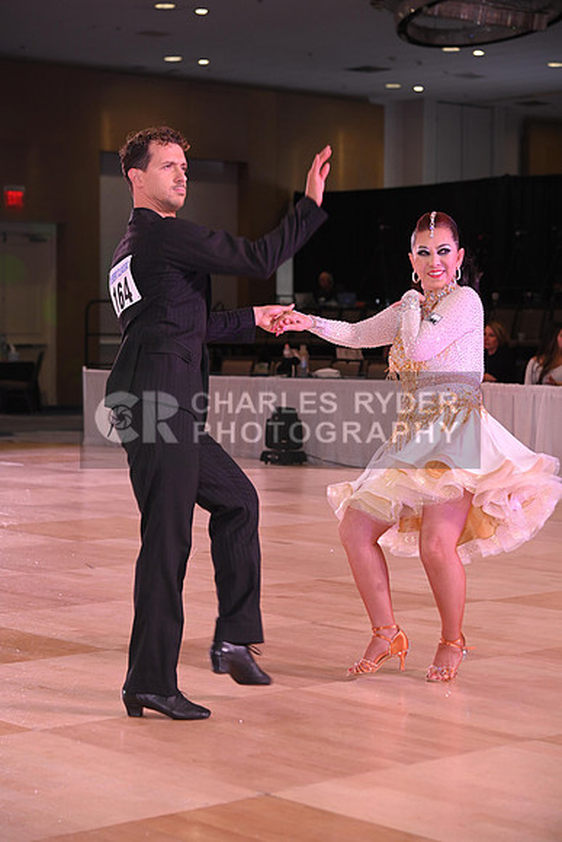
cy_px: 421
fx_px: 1825
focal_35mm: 78
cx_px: 281
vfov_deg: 26.0
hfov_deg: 17.5
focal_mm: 78
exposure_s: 1/200
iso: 1000
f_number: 5.6
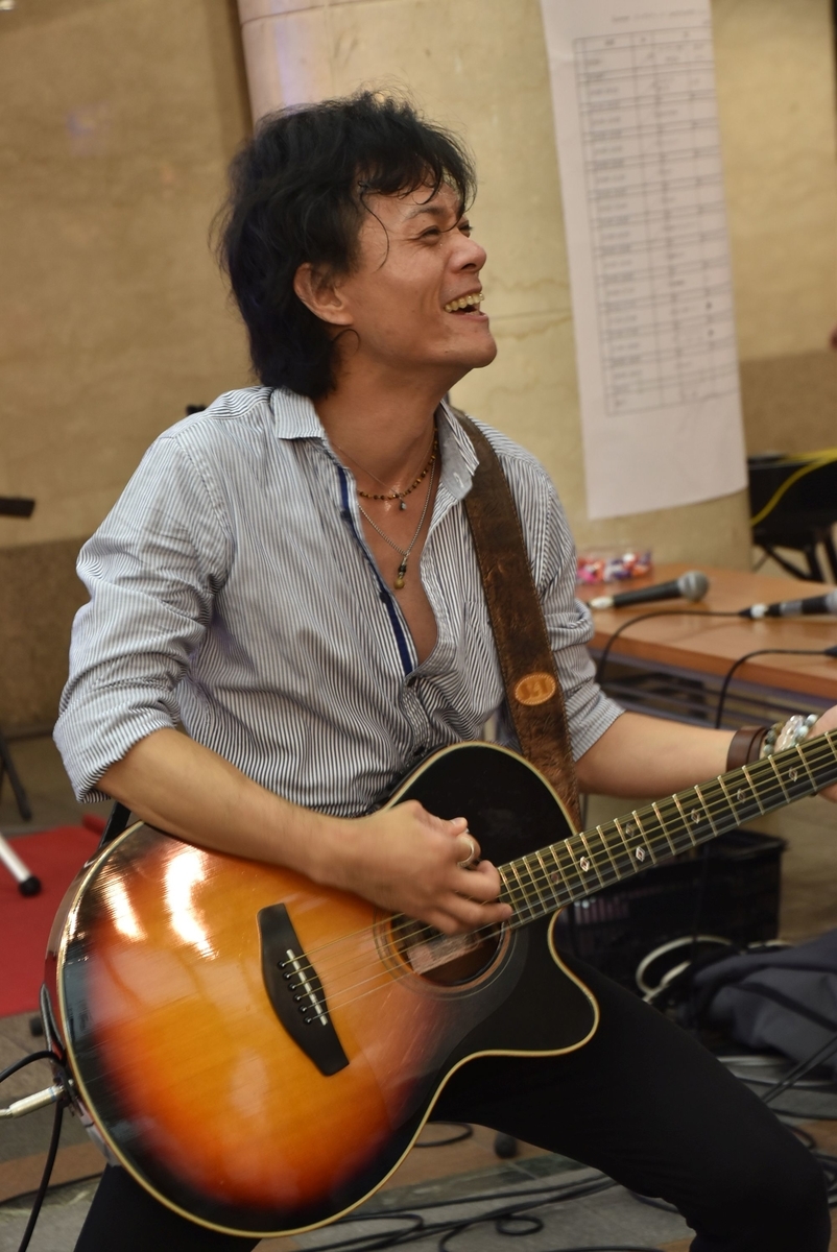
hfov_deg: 14.7
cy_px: 626
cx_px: 418
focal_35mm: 93
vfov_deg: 21.9
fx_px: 3238
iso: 720
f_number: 5
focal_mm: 62
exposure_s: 1/60
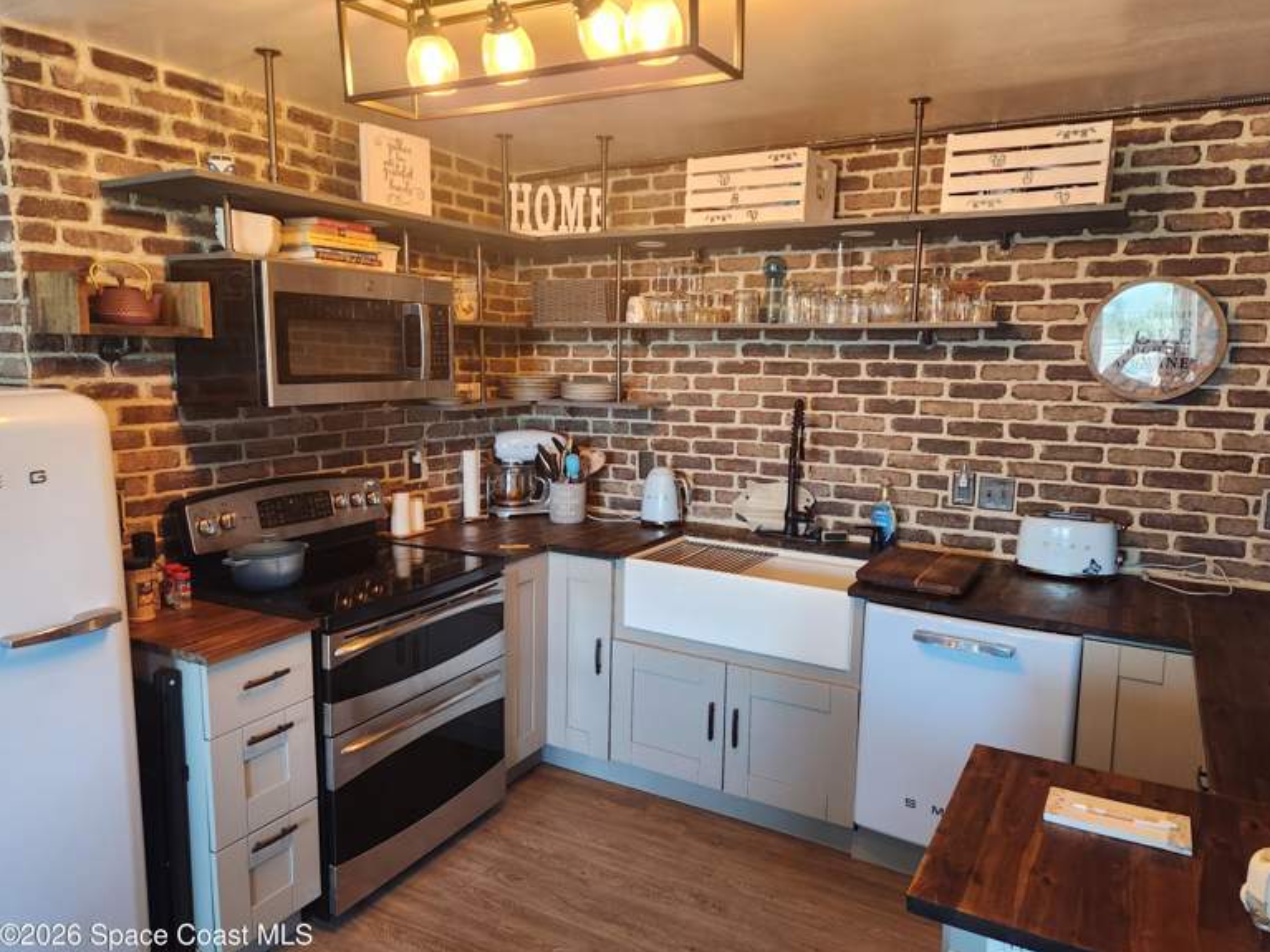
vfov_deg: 56.8
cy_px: 483
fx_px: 880
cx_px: 659
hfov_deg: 71.6
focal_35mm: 24
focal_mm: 5.4
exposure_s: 1/120
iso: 400
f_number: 1.8
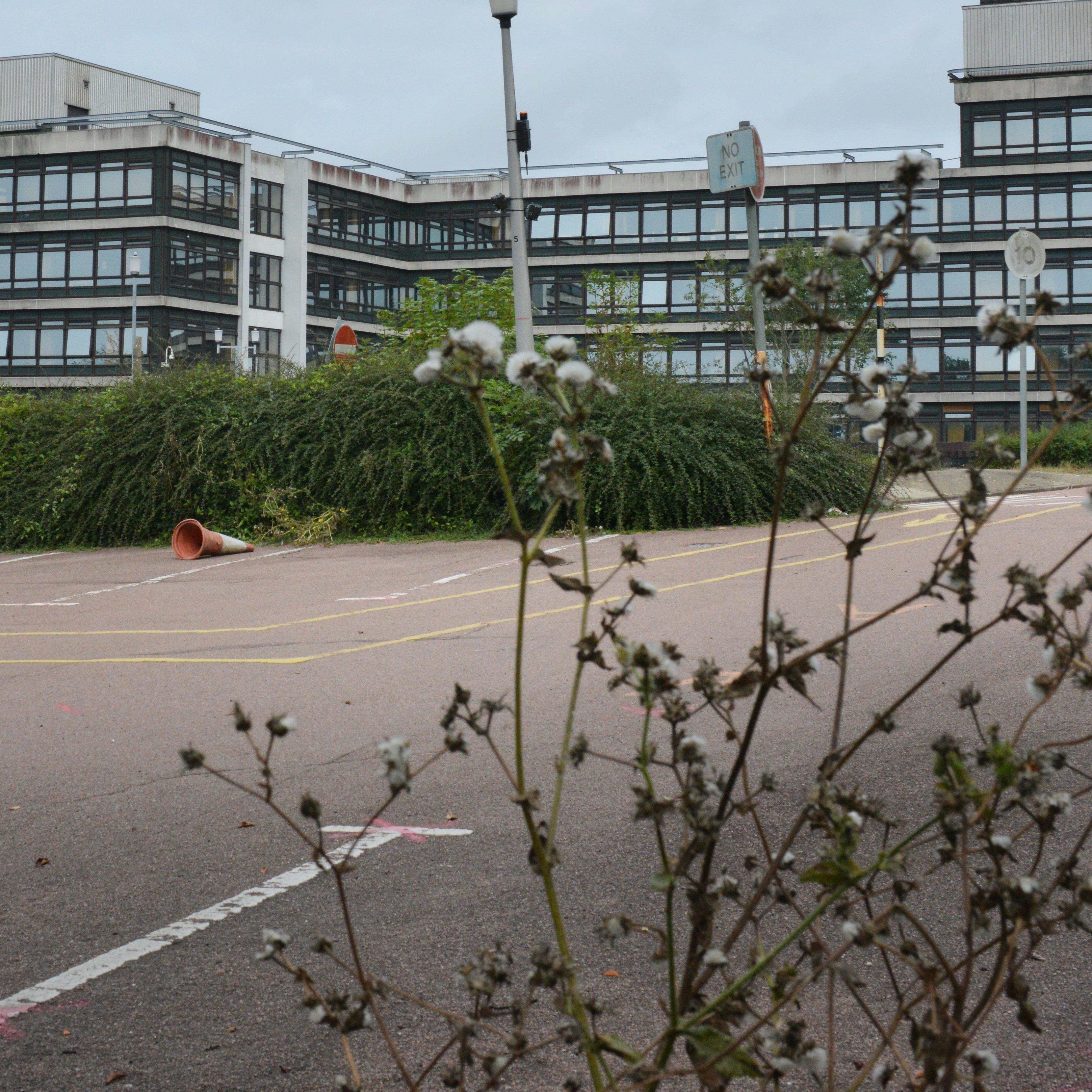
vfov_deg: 25.8
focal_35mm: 66
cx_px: 263
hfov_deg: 25.8
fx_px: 2356
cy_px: 286
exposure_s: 1/800
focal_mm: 35
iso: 1000
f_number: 14
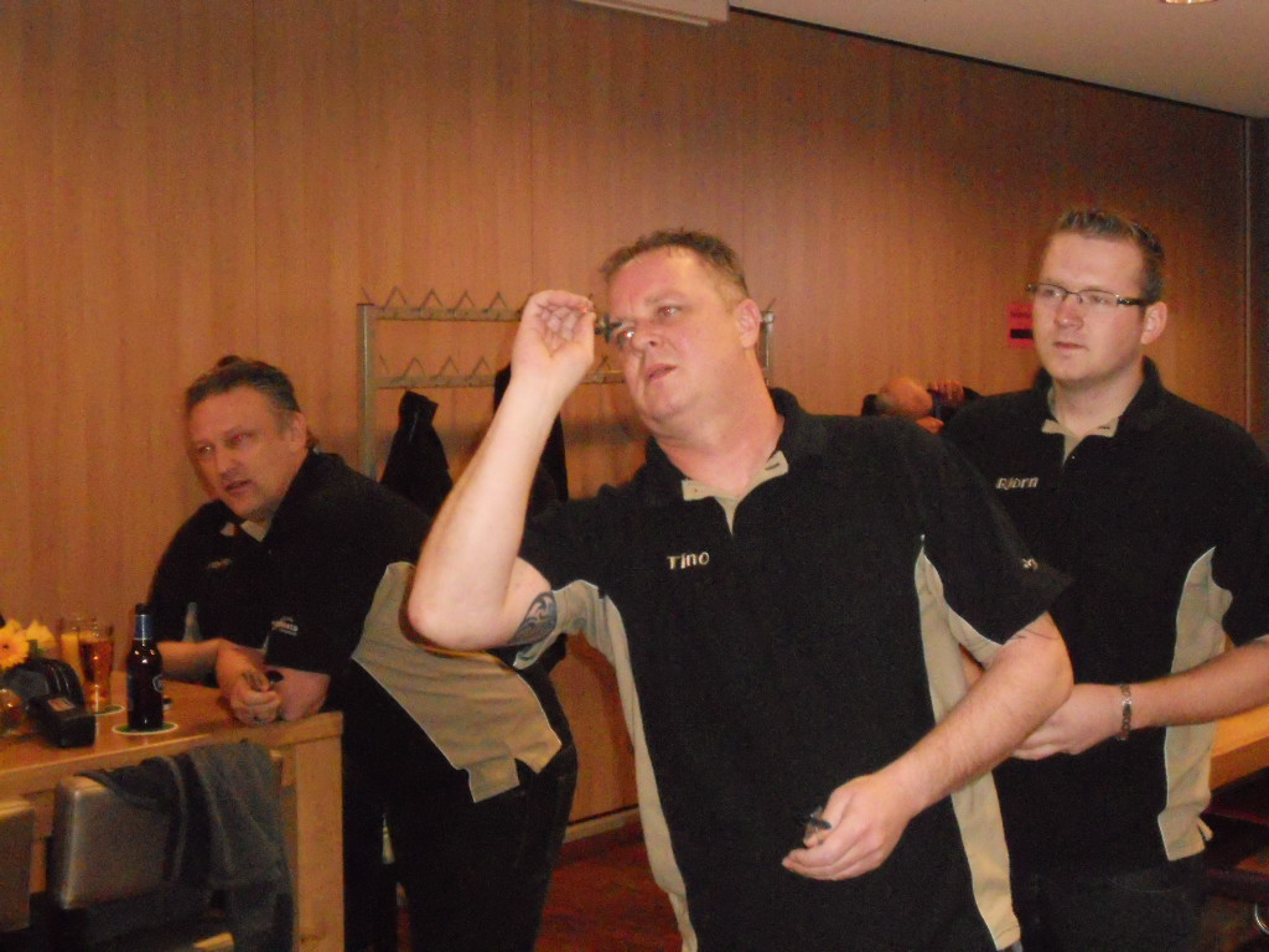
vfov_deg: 27.0
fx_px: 1980
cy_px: 476
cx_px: 634
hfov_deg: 35.5
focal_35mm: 54
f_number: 4.8
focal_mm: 9.8
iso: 1600
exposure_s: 1/30
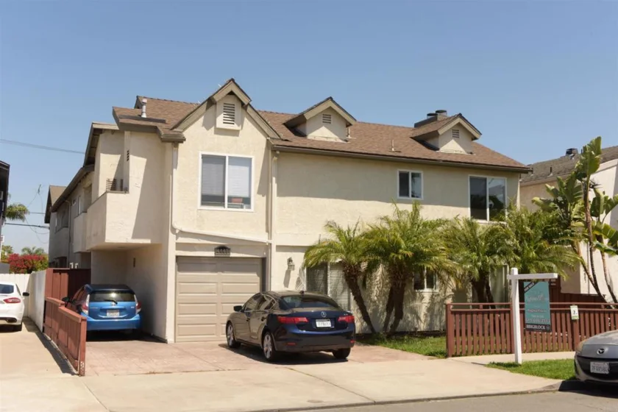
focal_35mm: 38
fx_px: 652
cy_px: 206
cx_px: 309
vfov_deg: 35.1
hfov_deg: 50.7
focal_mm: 38
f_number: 11
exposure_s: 1/160
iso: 125
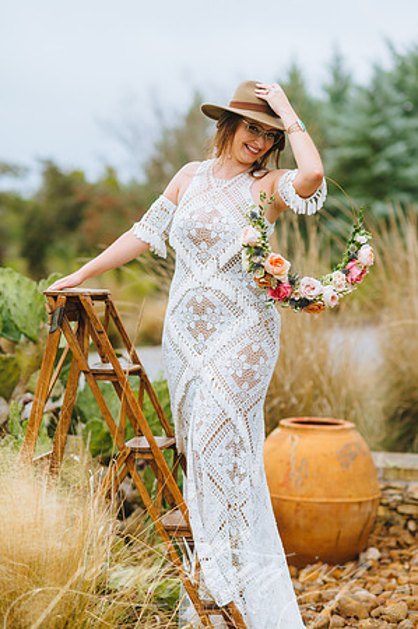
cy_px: 314
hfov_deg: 16.0
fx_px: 1484
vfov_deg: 23.9
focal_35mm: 85
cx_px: 209
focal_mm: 85
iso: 320
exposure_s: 1/1000
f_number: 2
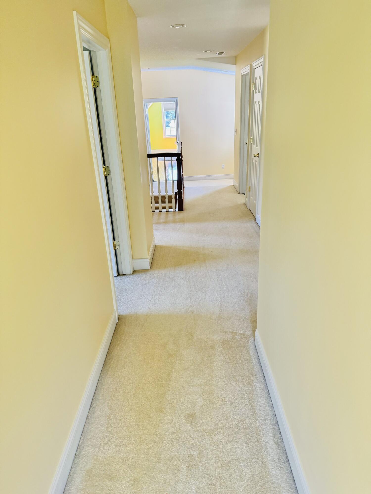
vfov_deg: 71.6
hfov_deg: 56.8
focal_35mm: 24
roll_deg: +1.7
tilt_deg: -23.4
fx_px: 343
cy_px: 247
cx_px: 186
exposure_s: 1/84
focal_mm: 6.76
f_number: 1.78
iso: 200
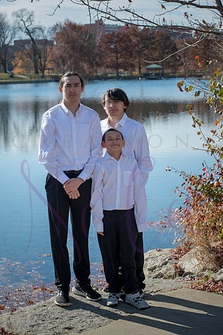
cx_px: 112
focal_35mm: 80
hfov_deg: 17.1
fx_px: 743
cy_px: 168
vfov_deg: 25.4
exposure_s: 1/800
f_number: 7.1
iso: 400
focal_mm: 80
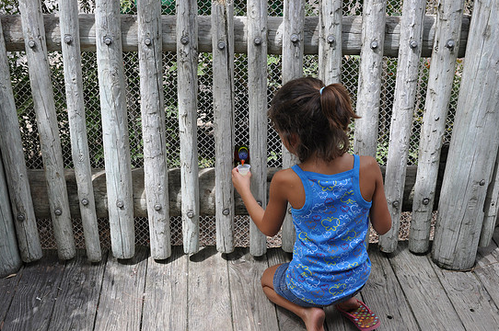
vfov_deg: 28.8
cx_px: 249
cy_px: 172
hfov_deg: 42.3
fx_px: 644
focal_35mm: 47
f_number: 7.1
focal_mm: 29
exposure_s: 1/200
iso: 200
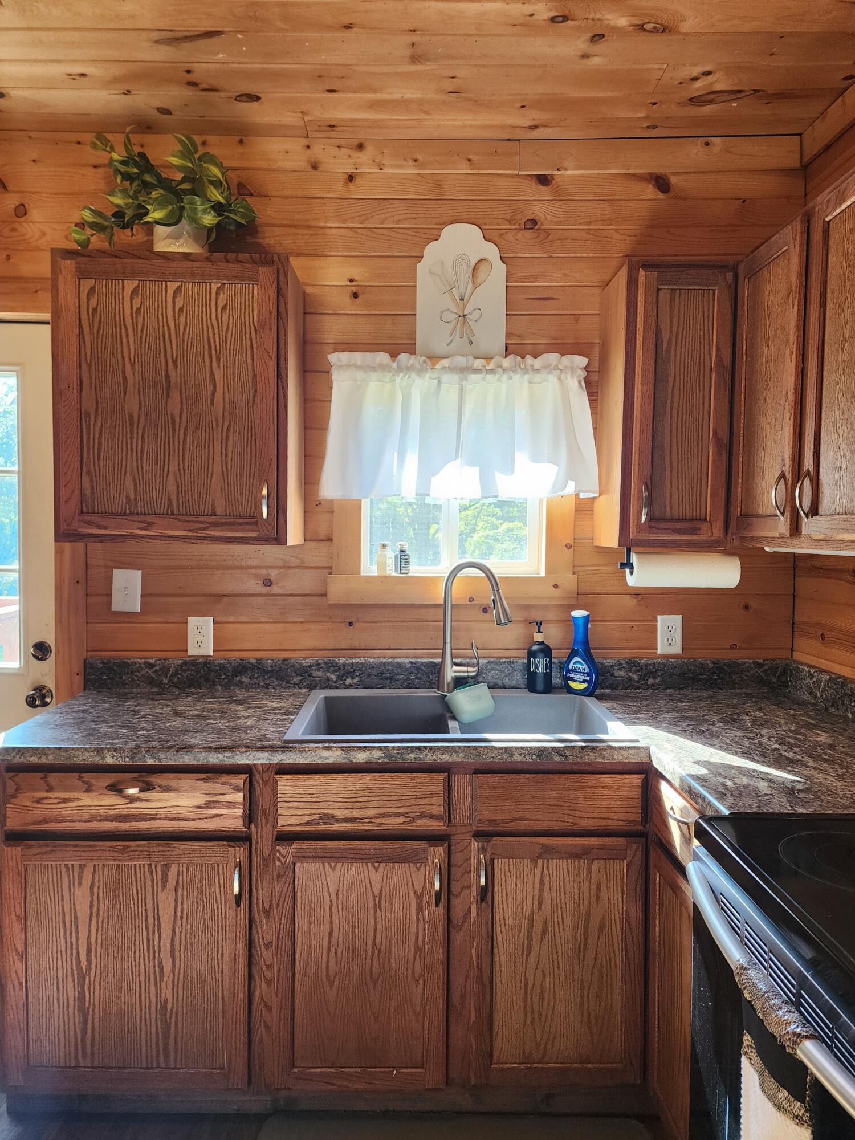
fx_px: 757
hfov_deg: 58.9
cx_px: 428
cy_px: 570
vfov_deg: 73.9
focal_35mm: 23
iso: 160
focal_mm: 6.4
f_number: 1.8
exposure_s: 1/120
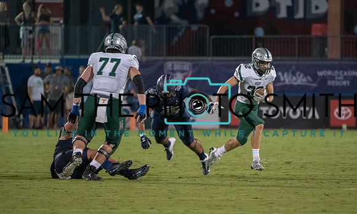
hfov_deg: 4.3
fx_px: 4726
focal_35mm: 491
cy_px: 121
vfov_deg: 2.6
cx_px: 212
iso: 12800
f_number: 5.6
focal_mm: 400
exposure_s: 1/1000
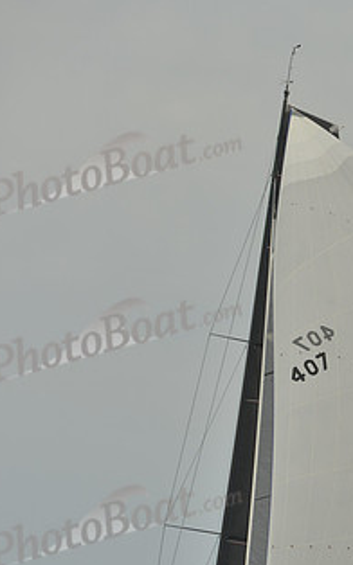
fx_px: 4791
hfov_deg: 4.2
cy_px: 405
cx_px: 336
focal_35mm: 311
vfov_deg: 6.8
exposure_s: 1/1250
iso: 400
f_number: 6.3
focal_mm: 165
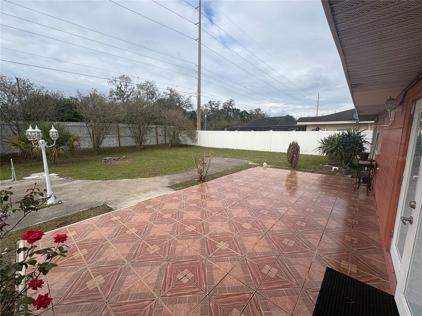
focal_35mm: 14
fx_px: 171
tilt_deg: -7.3
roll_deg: -0.4
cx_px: 211
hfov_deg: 102.1
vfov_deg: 85.7
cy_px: 158
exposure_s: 1/1160
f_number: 2.2
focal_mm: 2.22
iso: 40
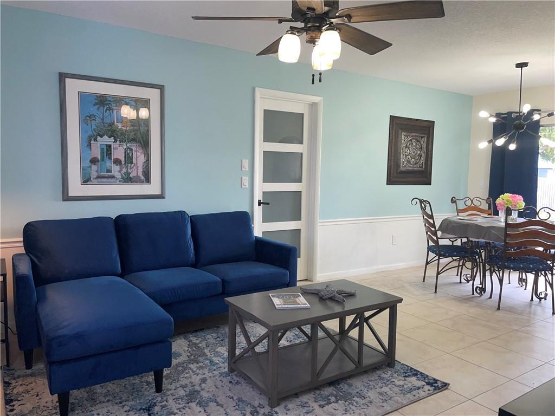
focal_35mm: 26
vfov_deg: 53.1
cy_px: 208
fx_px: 417
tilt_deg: -4.8
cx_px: 278
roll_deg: -1.1
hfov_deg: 67.3
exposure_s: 1/120
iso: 32
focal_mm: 4.2
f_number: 1.6
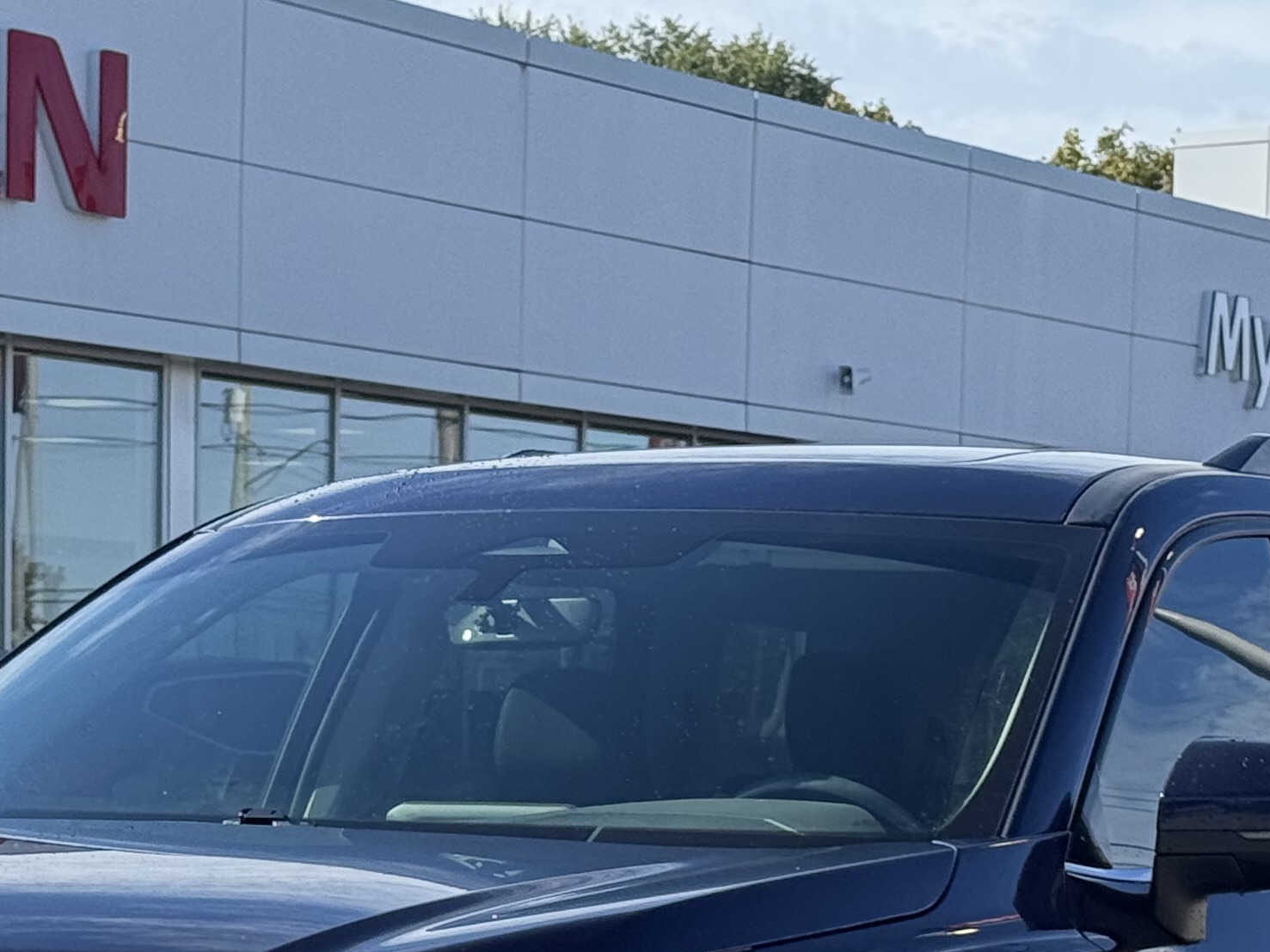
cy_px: 1024
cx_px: 406
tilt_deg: -2.8
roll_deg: +0.2
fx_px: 4807
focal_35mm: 131
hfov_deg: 15.0
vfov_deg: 11.2
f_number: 1.78
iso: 80
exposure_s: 1/2577
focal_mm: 6.76
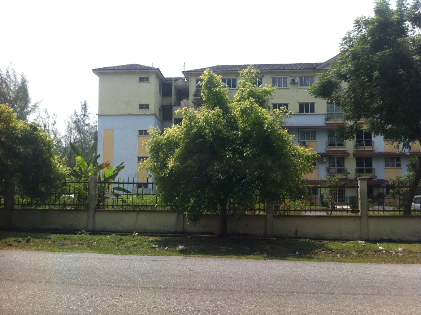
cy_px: 158
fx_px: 425
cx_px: 210
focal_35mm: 35
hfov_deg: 52.7
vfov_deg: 40.6
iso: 80
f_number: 2.8
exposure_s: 1/642
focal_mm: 3.85
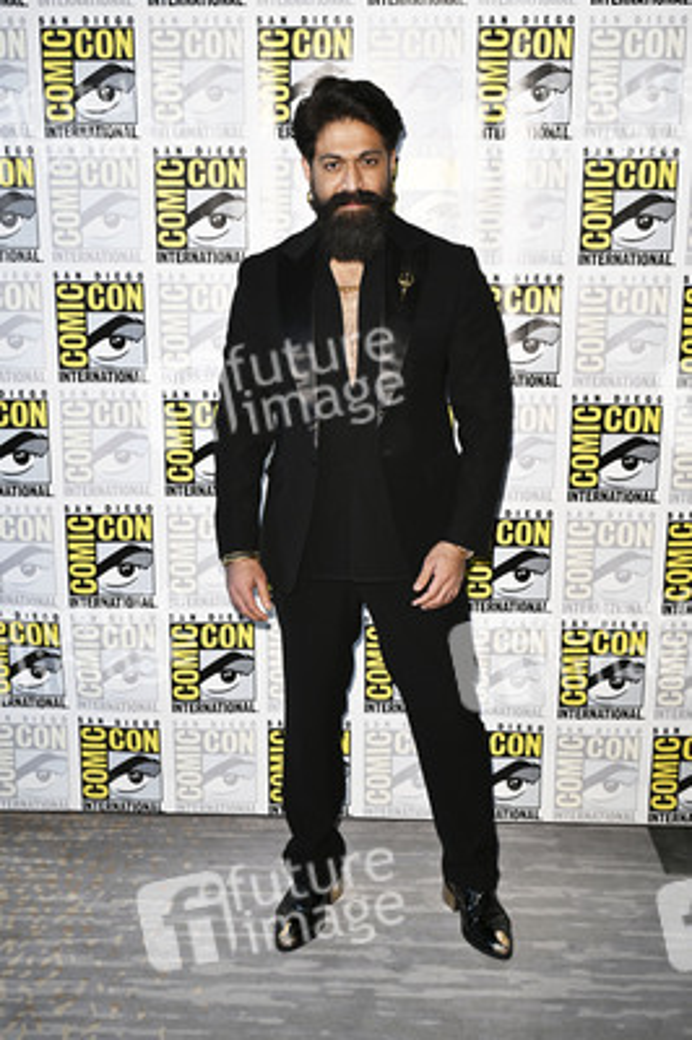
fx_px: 1126
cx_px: 346
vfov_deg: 49.6
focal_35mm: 39
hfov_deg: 34.2
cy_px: 520
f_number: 5
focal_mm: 39
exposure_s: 1/250
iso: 1250
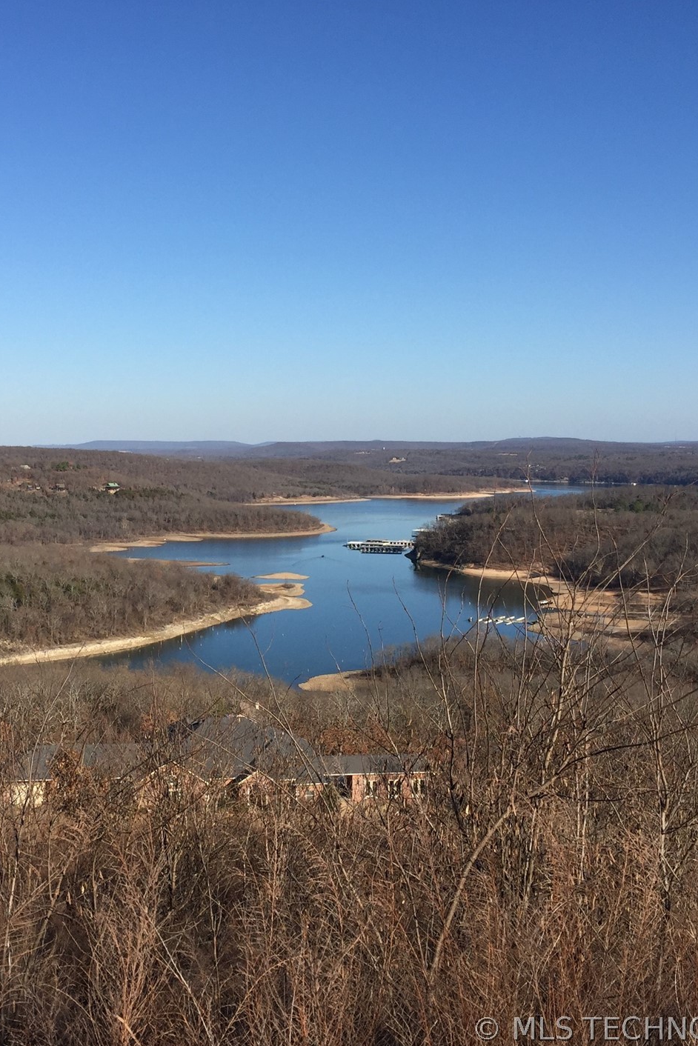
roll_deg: -0.2
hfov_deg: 32.4
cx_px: 241
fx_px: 1192
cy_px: 520
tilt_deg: -3.6
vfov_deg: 47.4
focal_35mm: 41
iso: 32
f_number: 2.2
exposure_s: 1/2198
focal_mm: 4.15
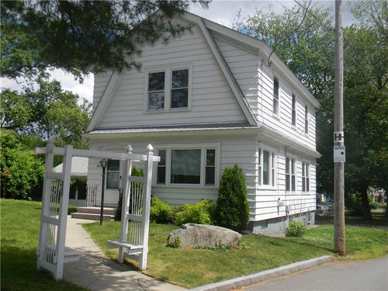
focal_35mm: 36
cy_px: 146
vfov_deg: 39.7
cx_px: 194
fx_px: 404
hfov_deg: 51.4
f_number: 7.4
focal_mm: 6.4
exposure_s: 1/235
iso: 80
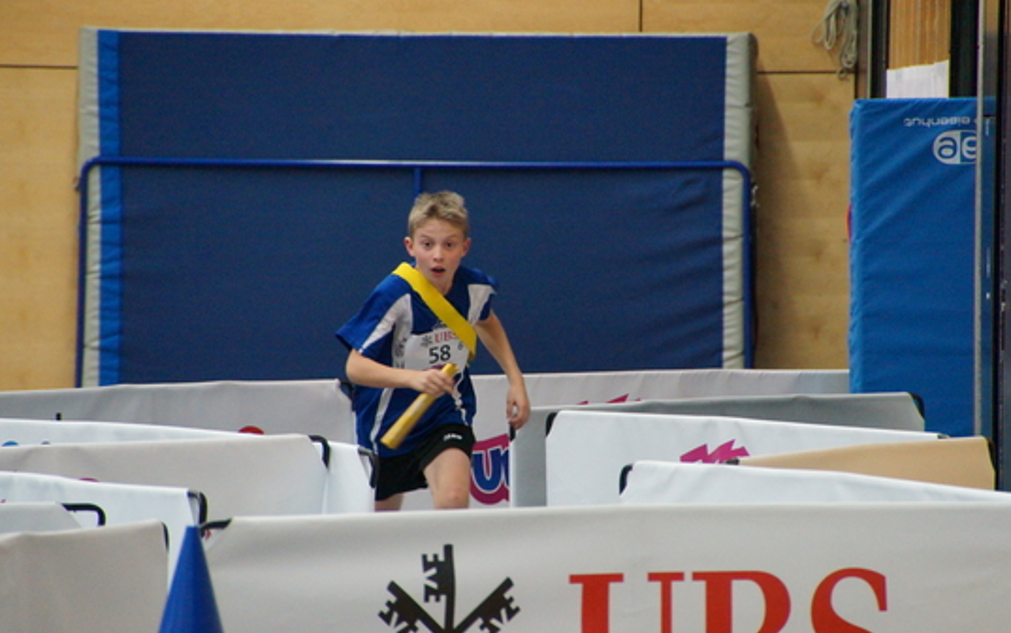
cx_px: 506
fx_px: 11852
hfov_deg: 4.9
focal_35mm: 430
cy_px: 331
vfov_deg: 3.1
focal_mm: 280
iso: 3200
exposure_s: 1/80
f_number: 6.3
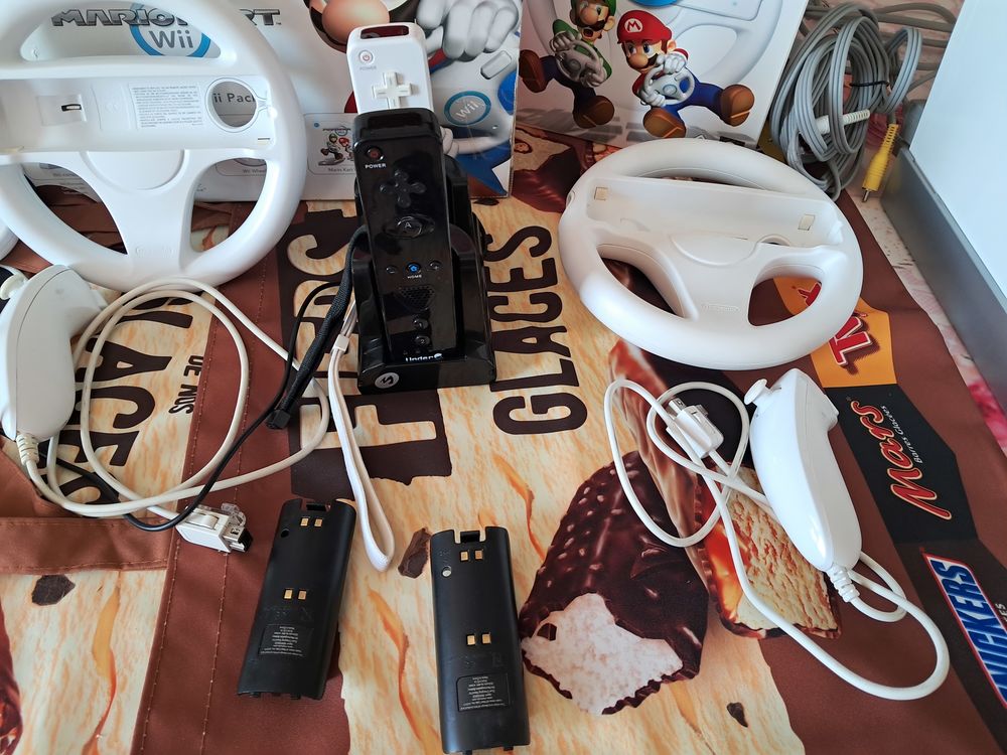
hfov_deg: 65.3
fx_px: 785
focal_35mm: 27
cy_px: 378
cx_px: 504
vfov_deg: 51.4
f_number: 1.8
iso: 200
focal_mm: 4
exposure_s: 1/50
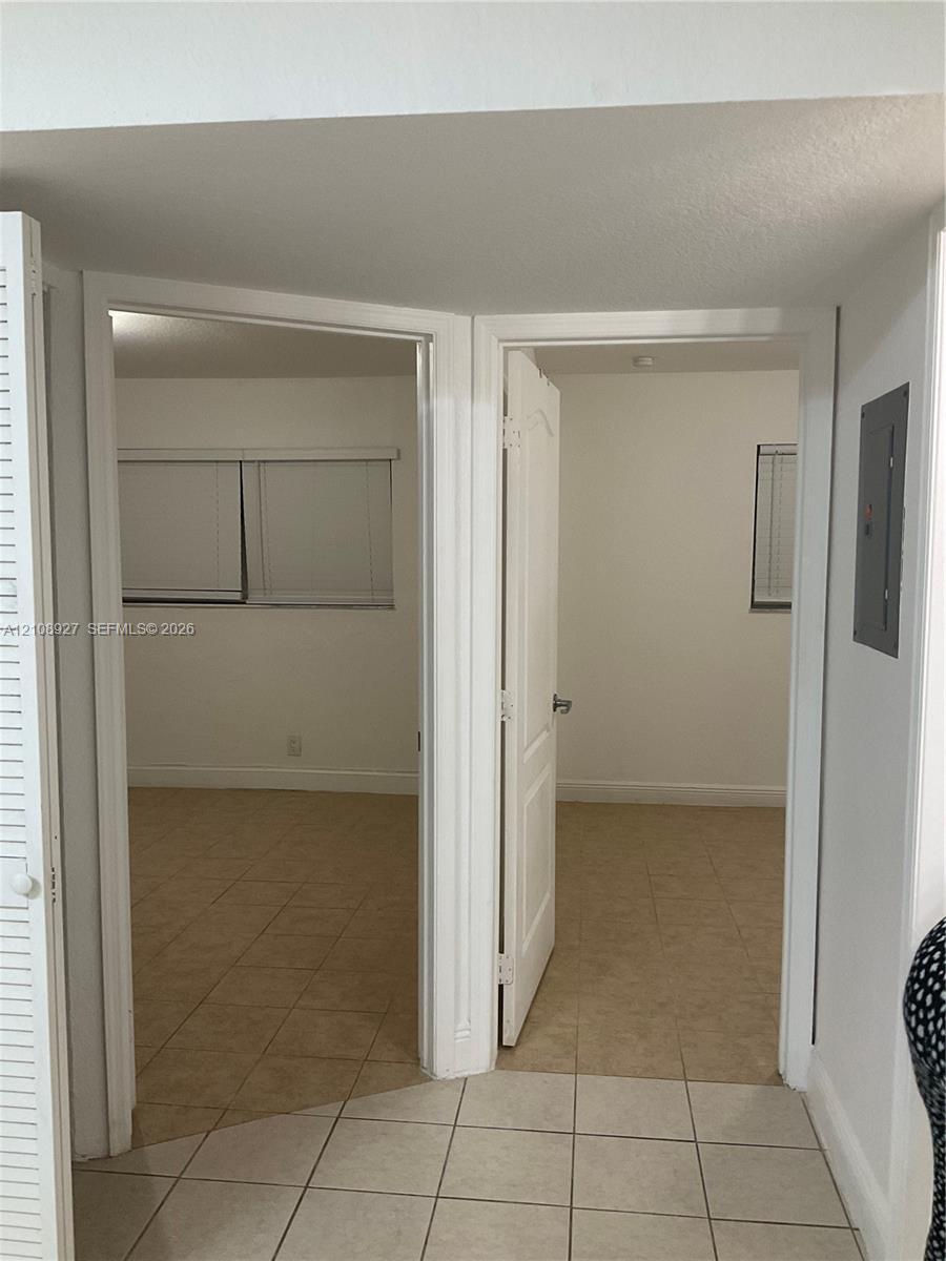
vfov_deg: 61.7
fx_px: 1057
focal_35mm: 29
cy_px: 630
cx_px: 473
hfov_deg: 48.2
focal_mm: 3
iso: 80
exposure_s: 1/60
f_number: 1.8
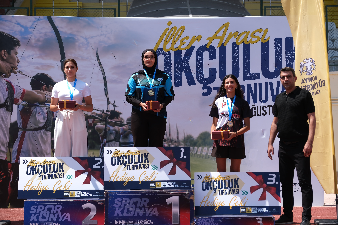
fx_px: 704
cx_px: 169
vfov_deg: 18.2
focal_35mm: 75
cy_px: 112
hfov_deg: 27.0
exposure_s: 1/800
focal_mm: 50
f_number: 4.5
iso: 125
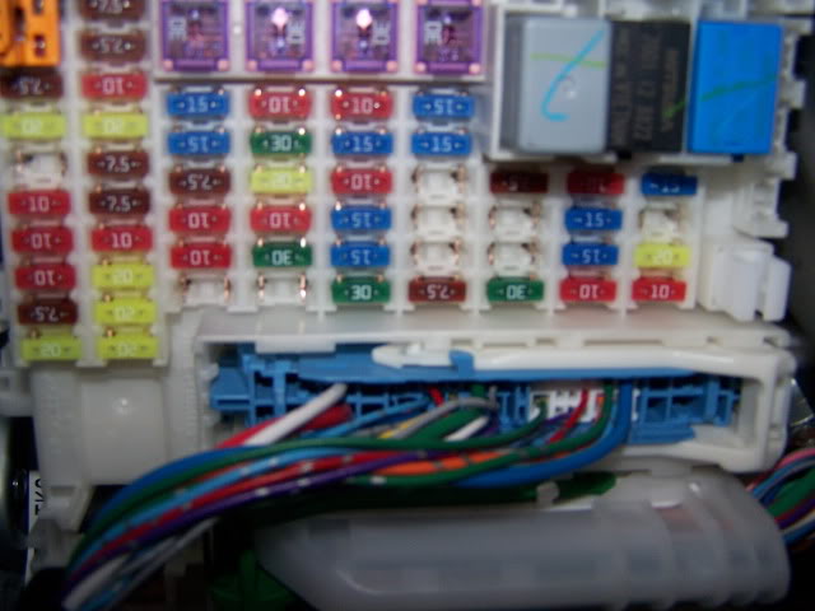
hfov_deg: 49.0
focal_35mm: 38
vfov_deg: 37.7
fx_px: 895
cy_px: 306
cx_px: 408
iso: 140
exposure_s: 1/60
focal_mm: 6.3
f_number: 2.8
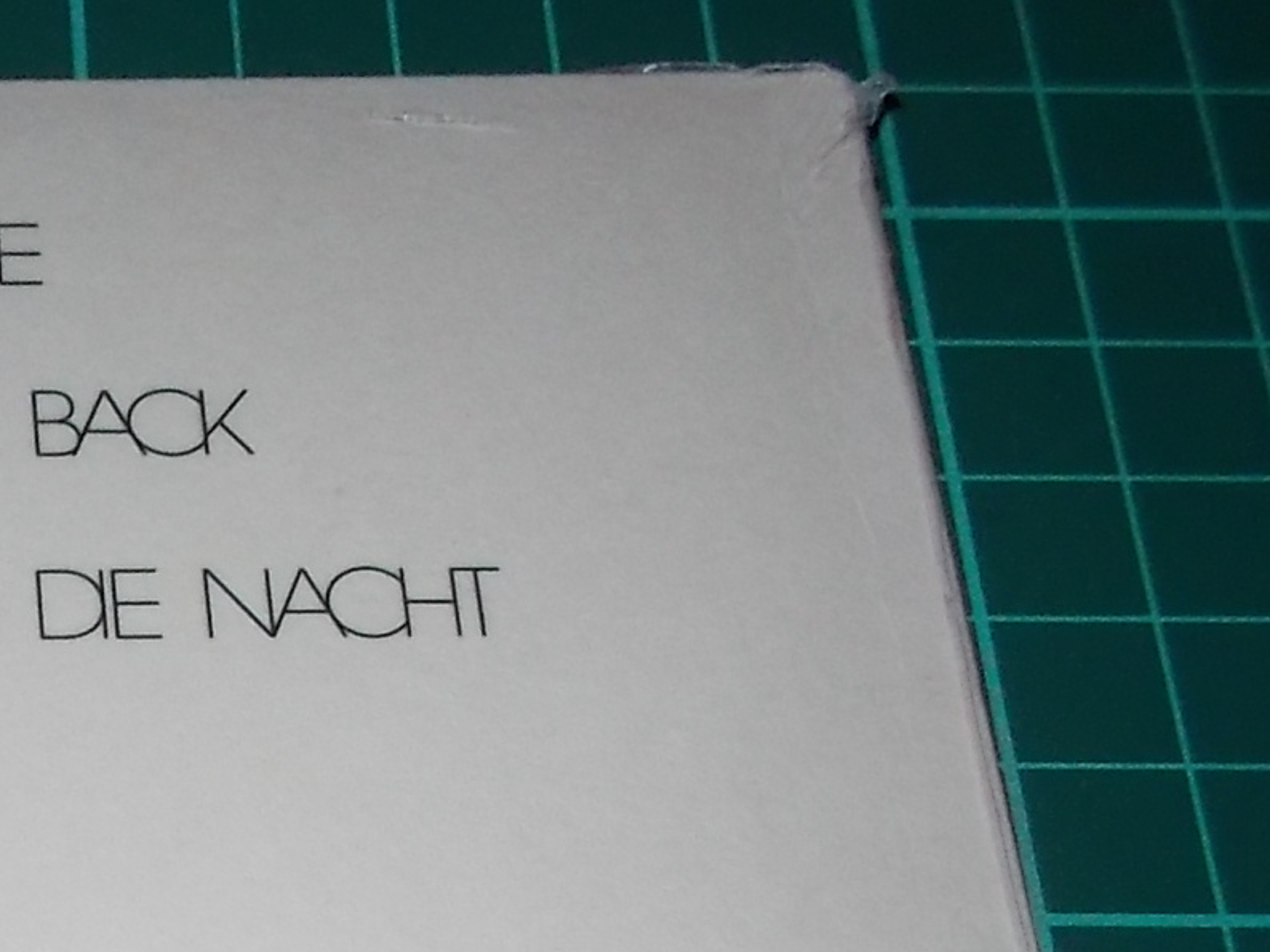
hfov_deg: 21.7
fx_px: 3044
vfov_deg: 16.9
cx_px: -294
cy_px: 1173
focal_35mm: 83
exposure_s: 1/30
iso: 200
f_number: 3.3
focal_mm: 4.1
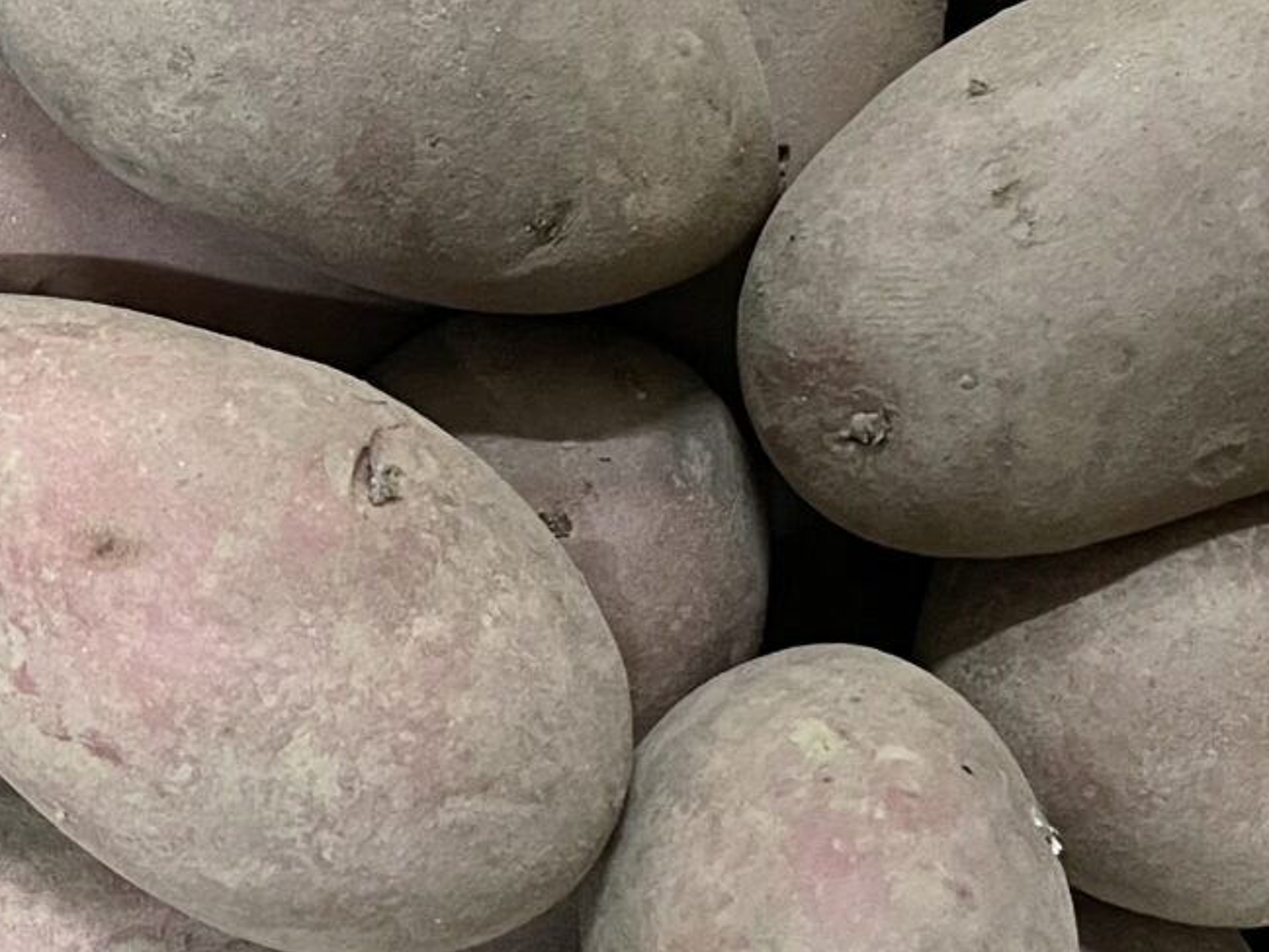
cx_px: -154
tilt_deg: -85.4
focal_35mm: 82
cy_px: 280
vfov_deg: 17.9
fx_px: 3007
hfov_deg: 22.4
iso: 400
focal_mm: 4.2
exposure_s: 1/33
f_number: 1.6
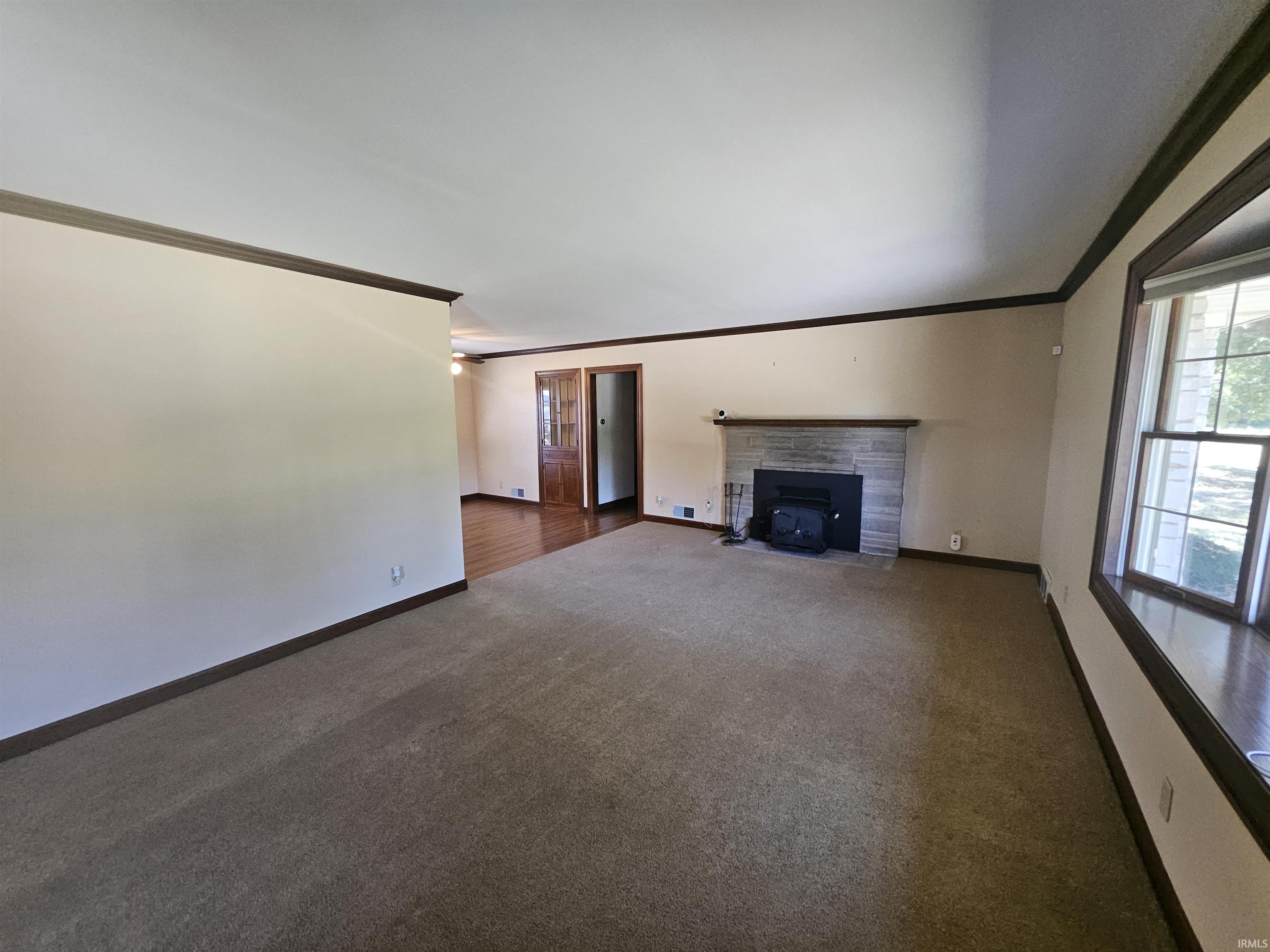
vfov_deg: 89.9
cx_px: 635
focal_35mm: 13
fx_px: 477
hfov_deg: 106.2
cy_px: 476
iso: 200
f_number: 2.2
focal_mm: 1.74
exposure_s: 1/60
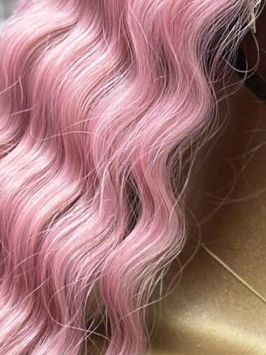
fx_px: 2500
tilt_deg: -17.7
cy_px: 464
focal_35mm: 244
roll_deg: -6.3
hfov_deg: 6.1
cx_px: 168
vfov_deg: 8.0
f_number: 1.78
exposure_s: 1/50
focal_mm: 6.86
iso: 125
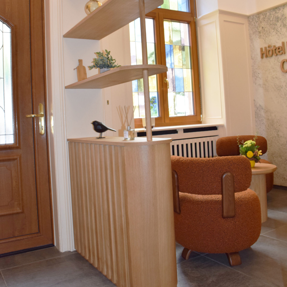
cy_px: 110
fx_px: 328
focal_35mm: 35
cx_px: 145
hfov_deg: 47.2
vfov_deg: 46.9
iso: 720
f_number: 5.6
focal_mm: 18
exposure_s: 1/125
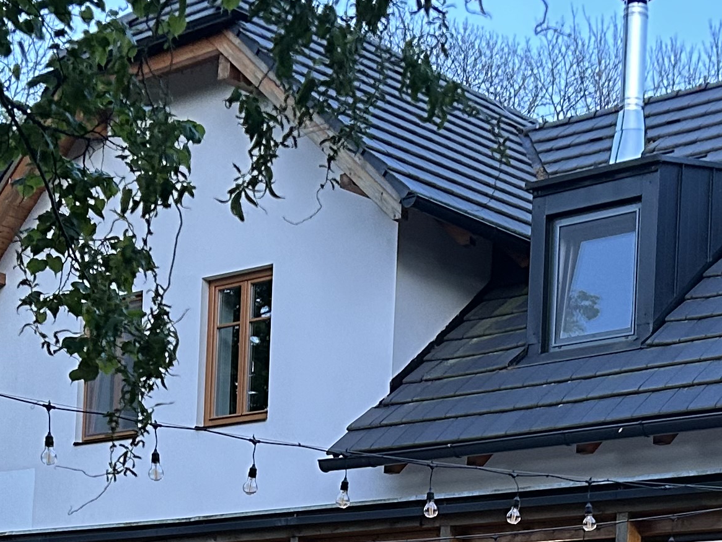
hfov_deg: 21.8
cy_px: 645
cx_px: 335
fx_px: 1877
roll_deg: -1.5
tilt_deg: +3.7
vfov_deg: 15.8
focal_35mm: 90
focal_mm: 5.7
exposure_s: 1/50
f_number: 1.5
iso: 320
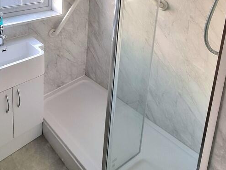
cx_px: 88
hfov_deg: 64.5
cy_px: -6
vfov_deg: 43.0
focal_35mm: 27
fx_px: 176
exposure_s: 1/50
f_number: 2.2
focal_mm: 2.2
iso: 80
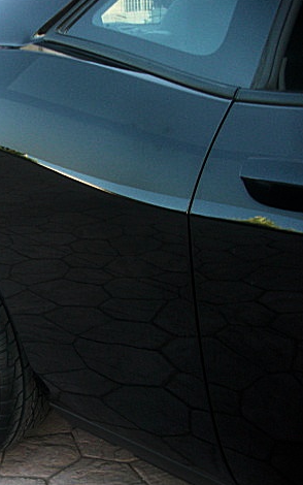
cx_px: -11
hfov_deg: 23.7
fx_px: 687
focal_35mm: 52
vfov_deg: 38.9
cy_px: 240
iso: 200
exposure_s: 1/125
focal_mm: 6.3
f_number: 2.8
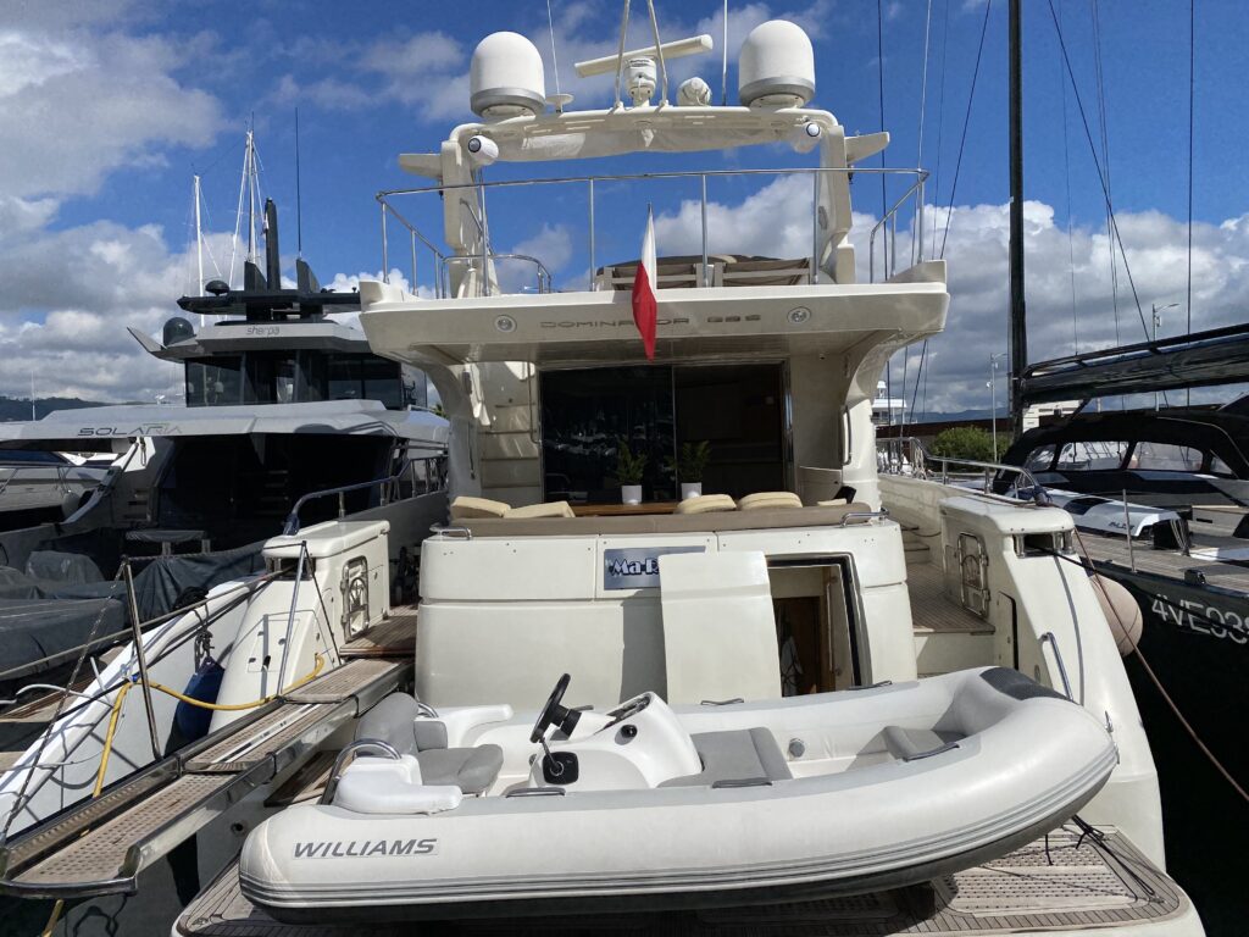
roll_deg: +1.7
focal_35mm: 26
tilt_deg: -0.5
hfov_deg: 67.3
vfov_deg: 53.1
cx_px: 624
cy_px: 468
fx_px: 938
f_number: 1.8
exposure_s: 1/8197
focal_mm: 4.25
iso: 32
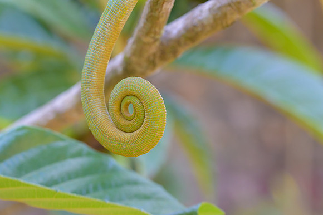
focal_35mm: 105
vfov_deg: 13.0
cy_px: 108
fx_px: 942
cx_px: 162
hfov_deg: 19.5
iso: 800
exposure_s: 1/125
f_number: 7.1
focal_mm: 105
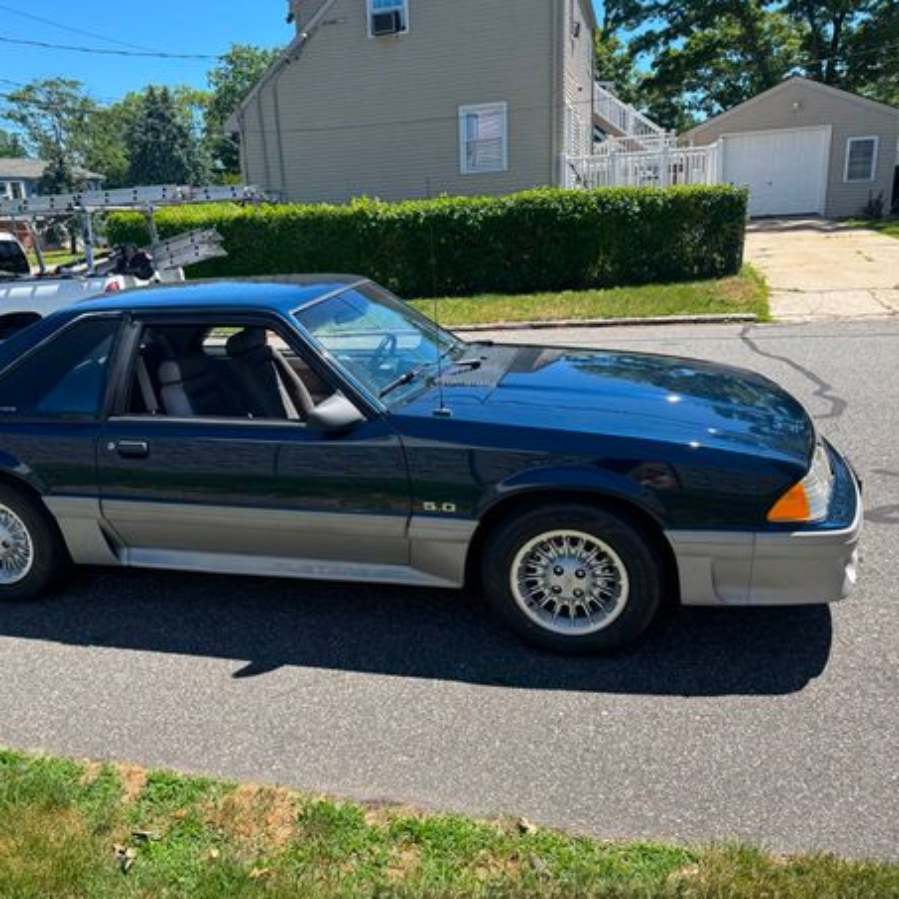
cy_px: 468
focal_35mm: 30
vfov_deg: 54.0
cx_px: 343
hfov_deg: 53.5
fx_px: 881
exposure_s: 1/2252
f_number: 1.78
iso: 80
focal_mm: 6.76
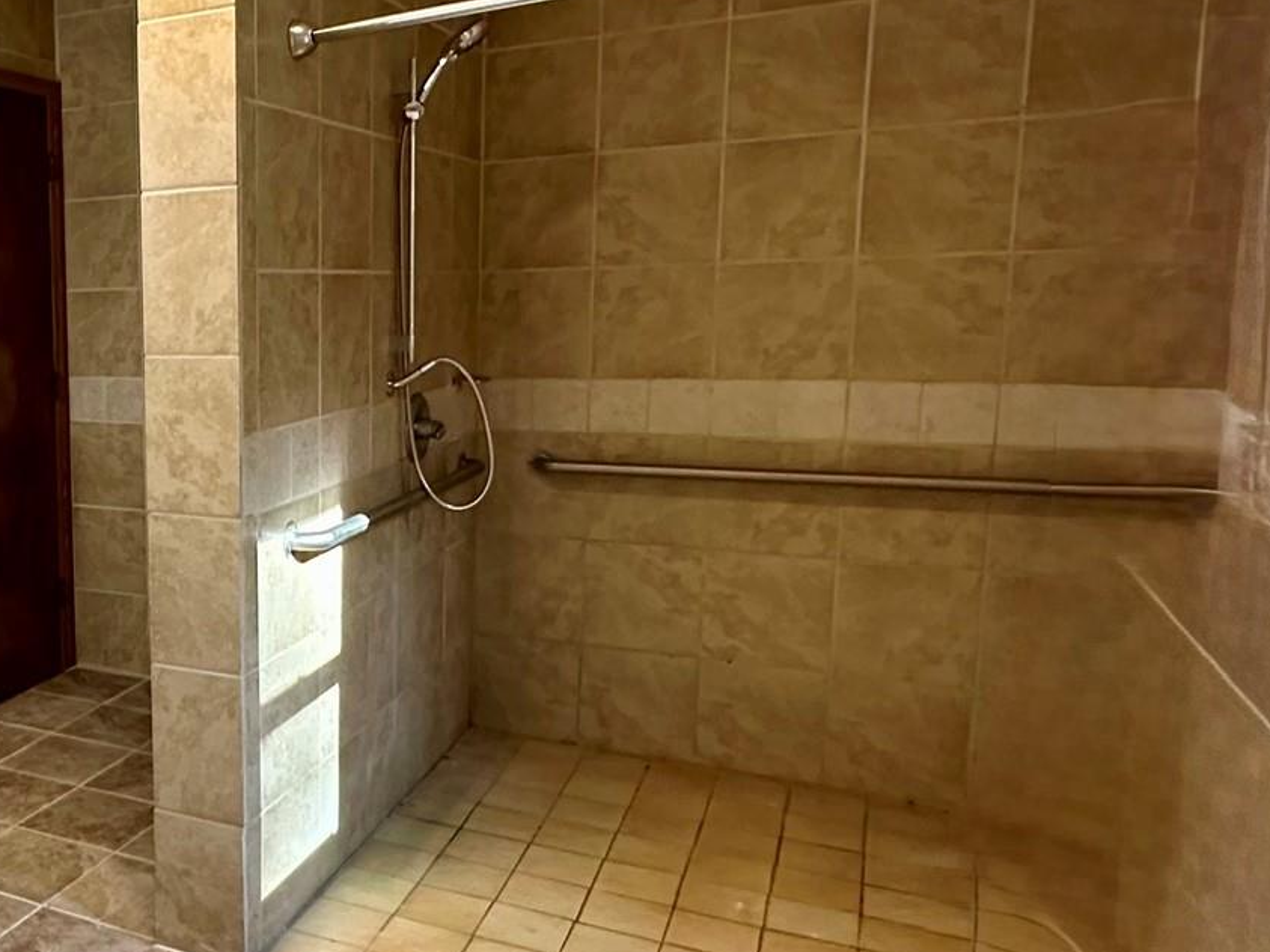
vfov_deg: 41.8
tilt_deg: -8.6
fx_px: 1247
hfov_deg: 47.2
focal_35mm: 34
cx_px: 75
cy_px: 493
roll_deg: +1.4
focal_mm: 2.22
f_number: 2.2
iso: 400
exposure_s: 1/60
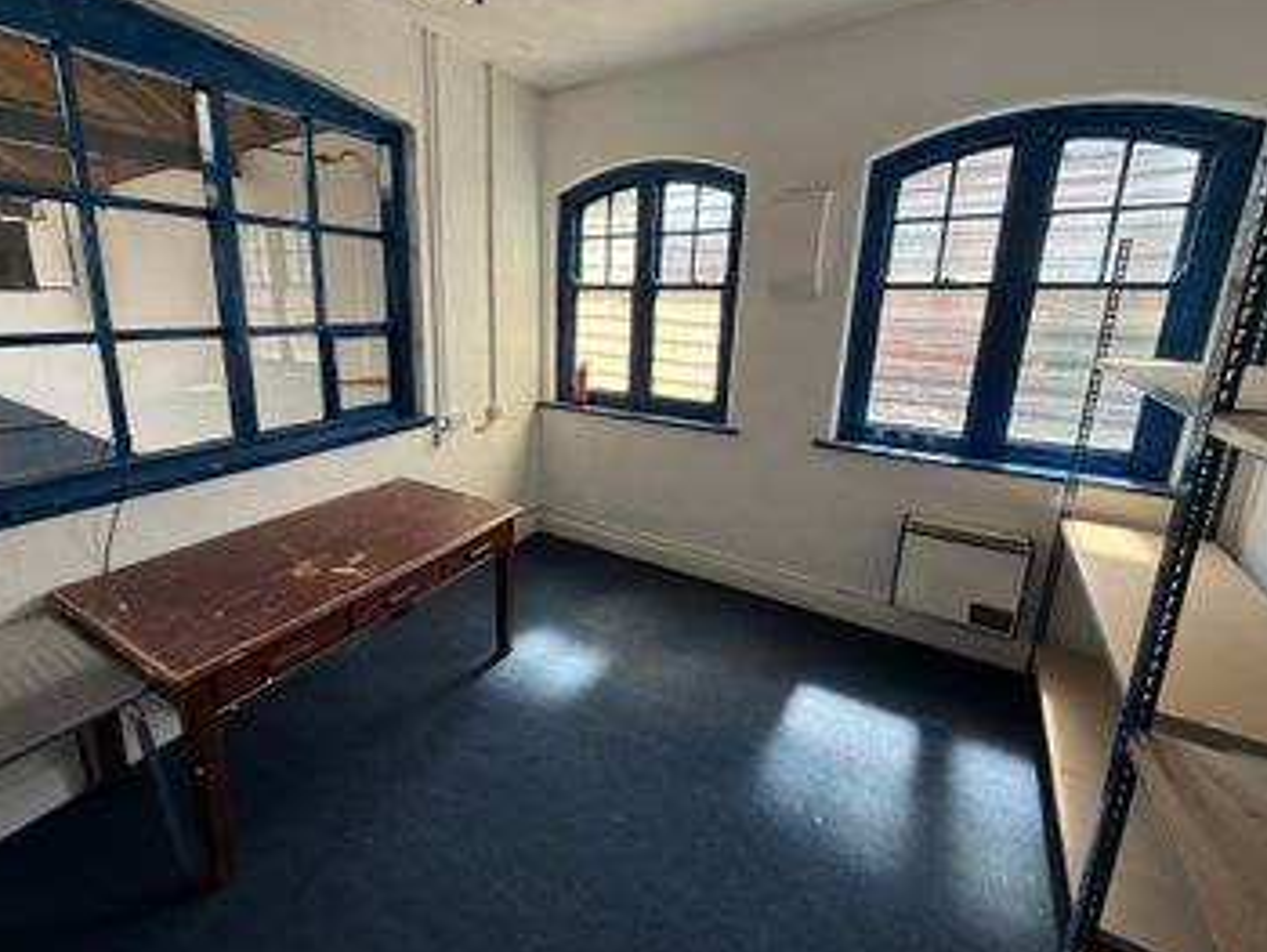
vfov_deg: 78.0
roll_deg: -0.2
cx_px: 576
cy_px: 434
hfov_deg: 94.2
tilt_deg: -12.8
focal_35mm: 16
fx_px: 586
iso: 64
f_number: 2.2
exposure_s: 1/128
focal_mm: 2.22
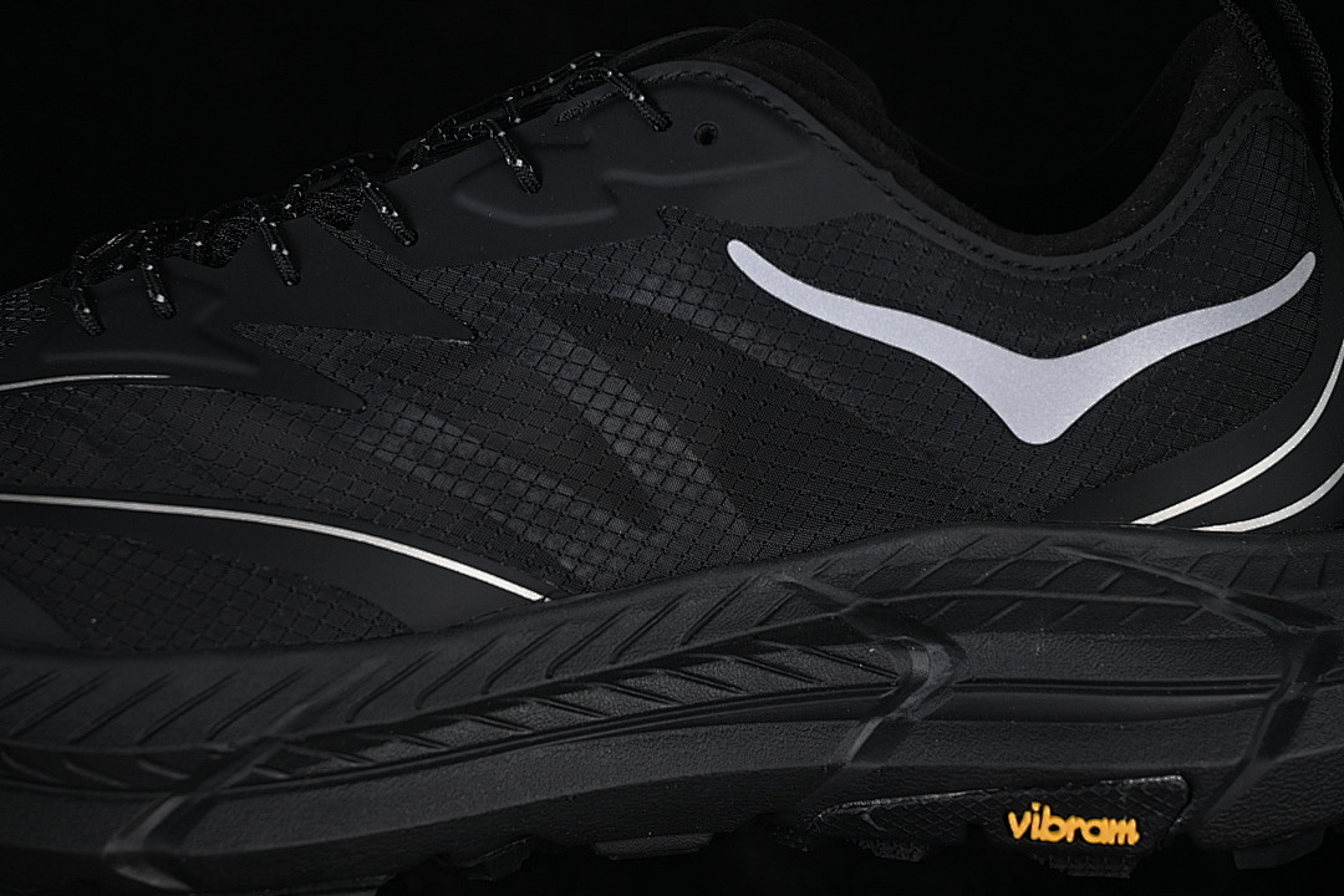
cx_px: 672
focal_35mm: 75
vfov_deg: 18.2
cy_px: 448
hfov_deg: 27.0
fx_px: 2800
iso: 160
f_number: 6.3
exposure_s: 1/50
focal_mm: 50
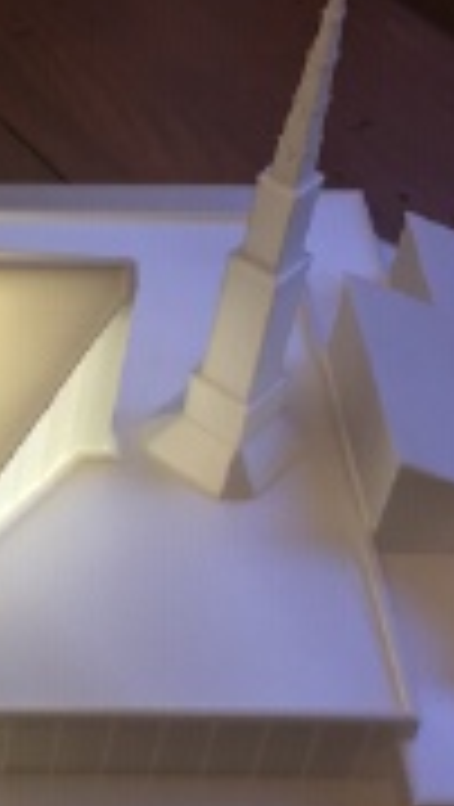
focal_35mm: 94
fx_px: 2007
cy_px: 414
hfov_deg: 12.2
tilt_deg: -45.8
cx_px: -272
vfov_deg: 22.7
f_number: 2.2
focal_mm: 4.15
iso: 40
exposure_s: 1/60
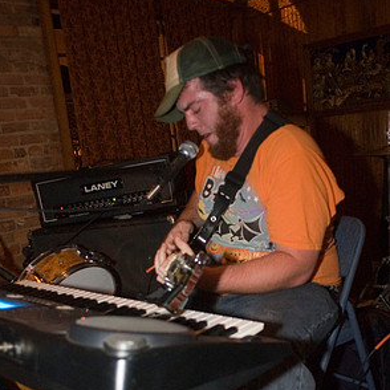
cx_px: 193
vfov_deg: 41.6
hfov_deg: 42.8
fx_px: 497
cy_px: 291
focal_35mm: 39
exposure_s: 1/20
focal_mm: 20
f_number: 2.8
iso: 1600
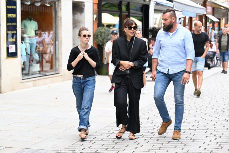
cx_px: 114
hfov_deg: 19.5
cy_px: 76
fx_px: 668
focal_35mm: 105
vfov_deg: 13.0
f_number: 5
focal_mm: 105
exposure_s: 1/400
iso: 800
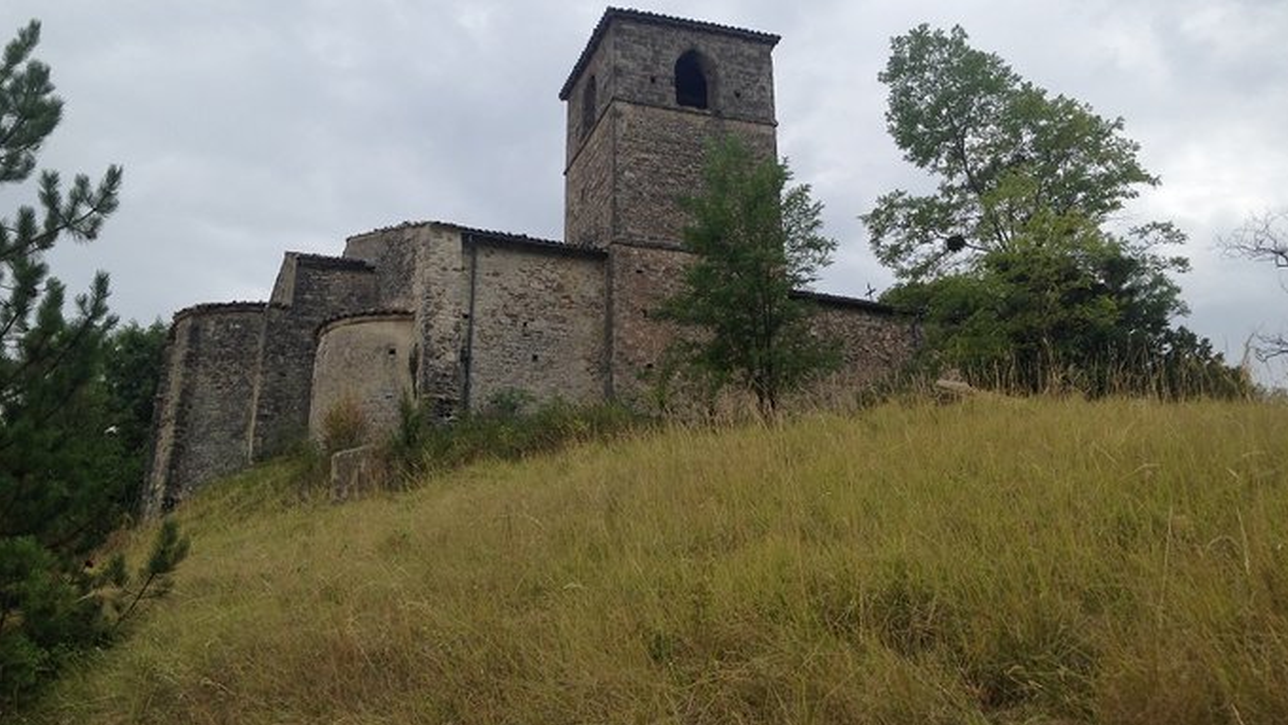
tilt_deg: +22.5
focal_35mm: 37
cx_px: 631
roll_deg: +0.2
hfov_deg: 54.0
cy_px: 270
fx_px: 1264
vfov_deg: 31.9
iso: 50
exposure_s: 1/497
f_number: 2.4
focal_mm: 4.12
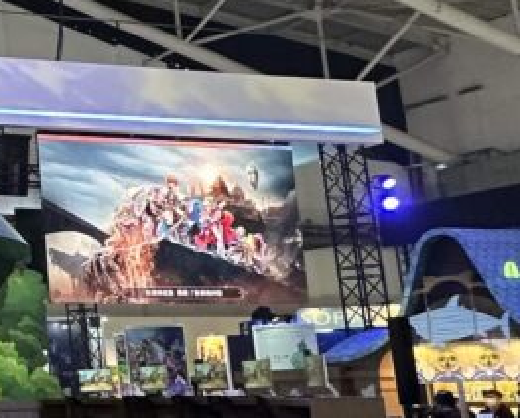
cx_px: -376
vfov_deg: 24.6
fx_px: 956
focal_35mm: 62
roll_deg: +1.0
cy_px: 248
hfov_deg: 21.7
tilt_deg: +8.6
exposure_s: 1/120
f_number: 2.2
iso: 320
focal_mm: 2.22
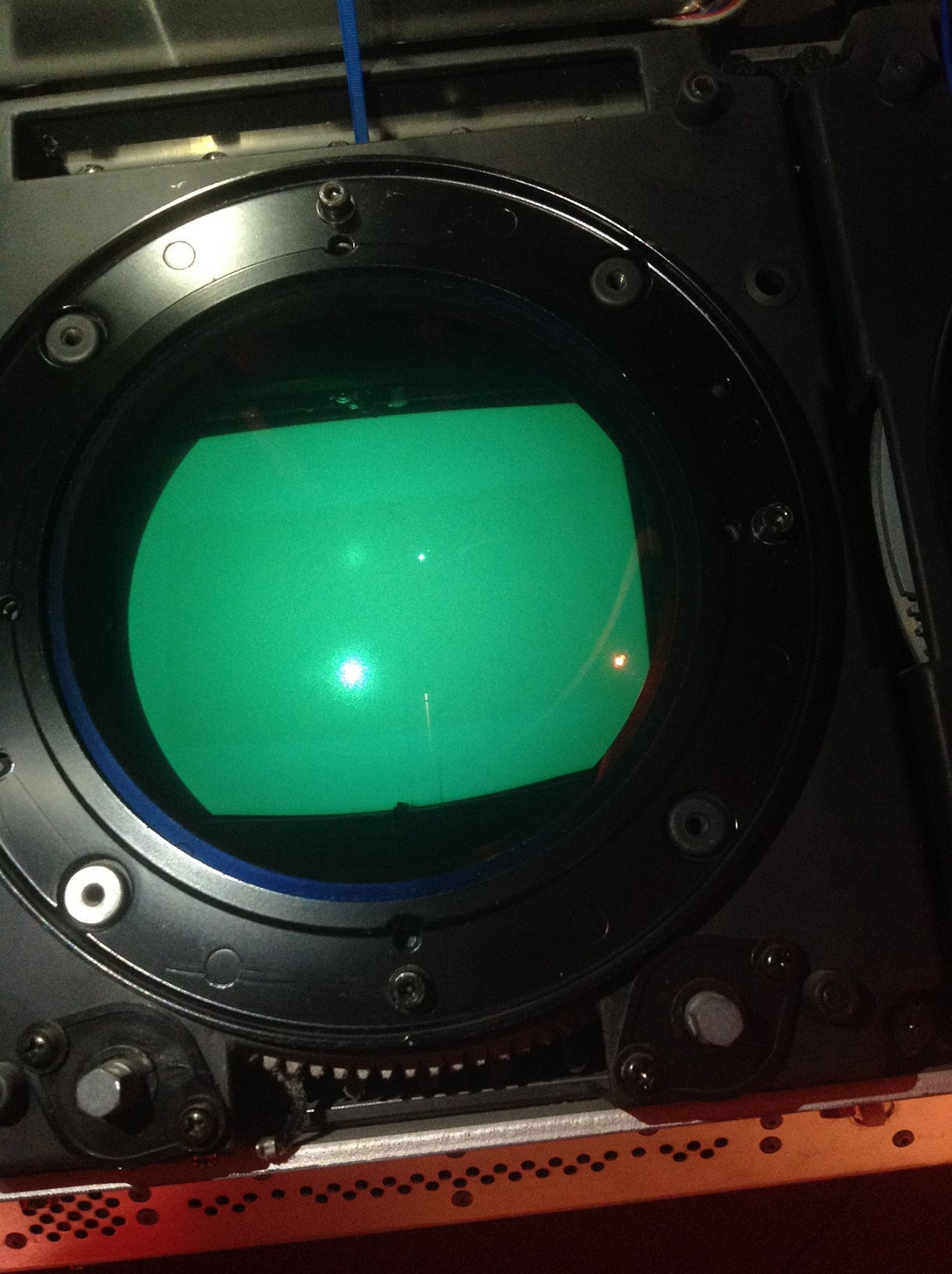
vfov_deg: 52.7
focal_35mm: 35
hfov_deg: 40.6
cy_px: 637
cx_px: 476
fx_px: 1286
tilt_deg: +25.1
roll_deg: +7.3
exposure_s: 1/15
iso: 200
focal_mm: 4.28
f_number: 2.4
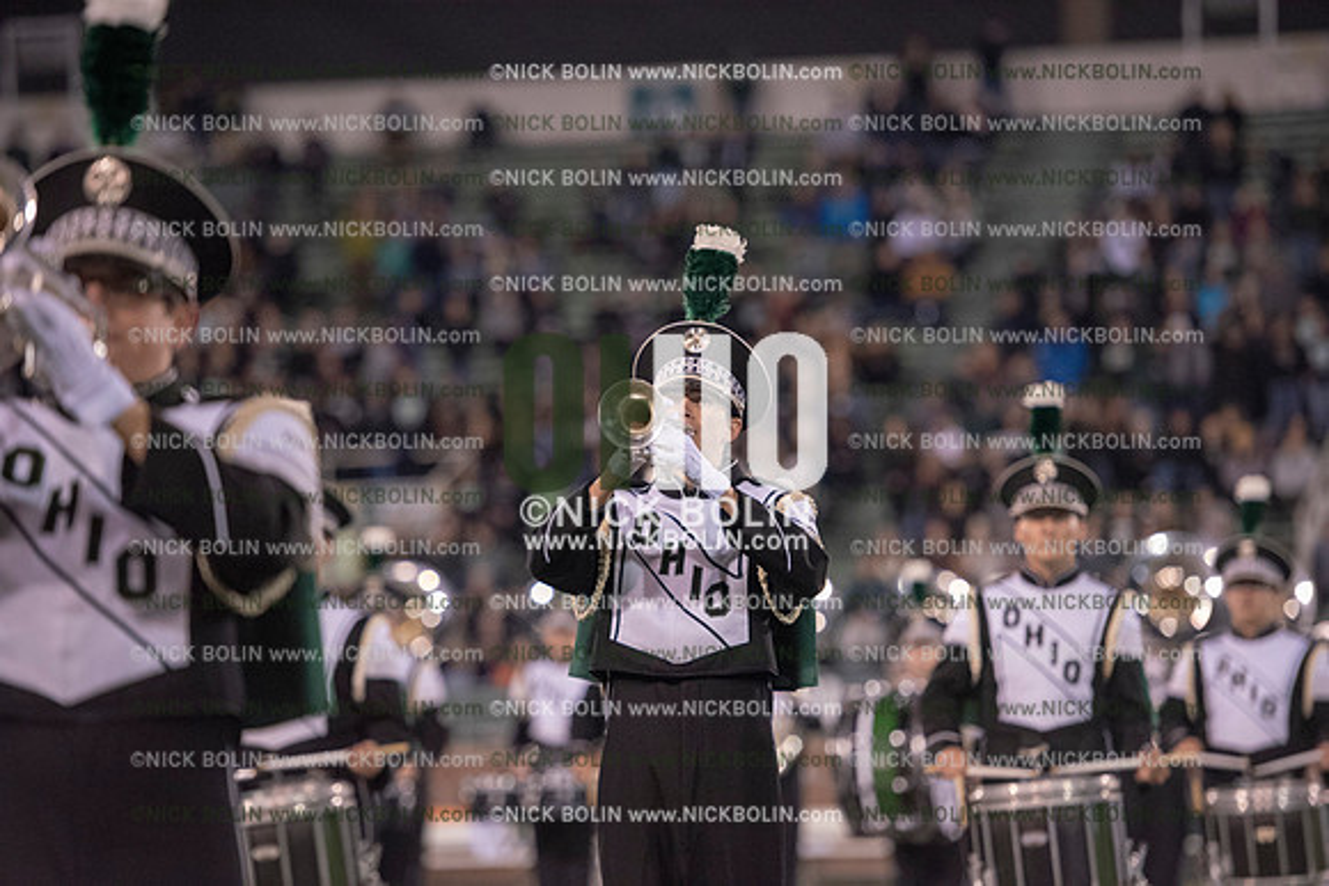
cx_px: 664
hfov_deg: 12.1
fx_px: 6277
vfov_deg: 8.1
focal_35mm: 170
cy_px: 443
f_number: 3.2
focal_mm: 170
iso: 5000
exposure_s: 1/1250
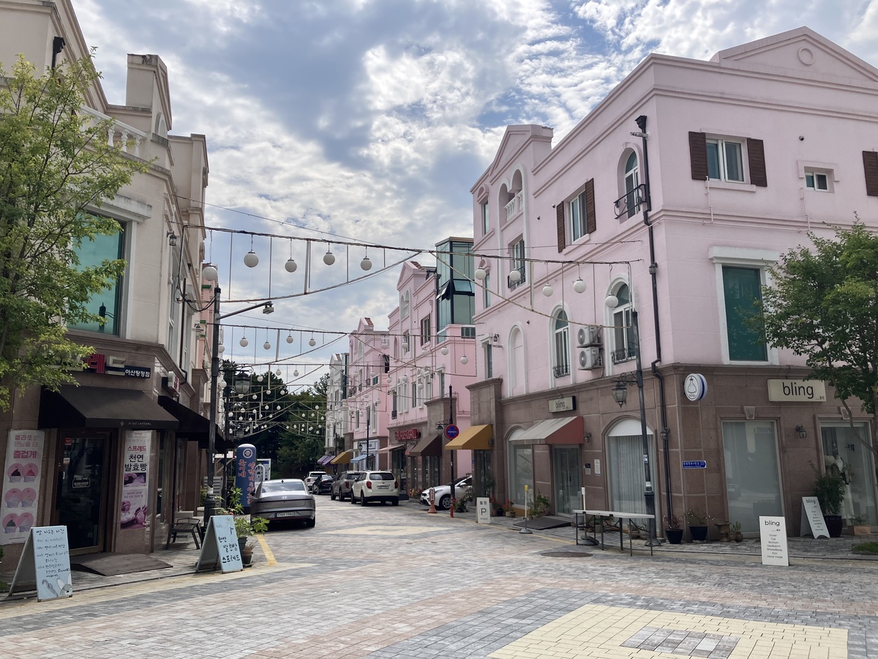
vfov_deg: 49.7
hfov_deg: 63.4
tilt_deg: +10.6
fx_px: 710
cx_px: 439
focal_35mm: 28
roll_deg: +0.7
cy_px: 330
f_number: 1.8
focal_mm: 3.99
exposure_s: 1/4878
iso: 32
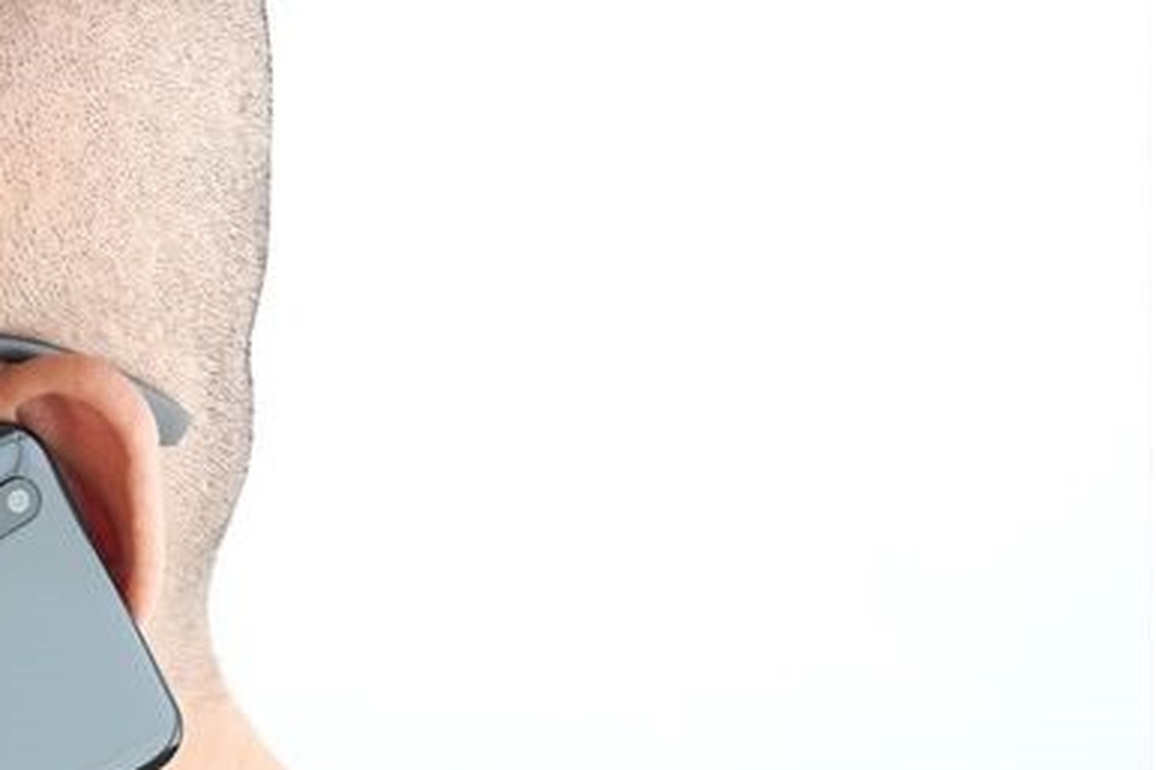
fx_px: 4654
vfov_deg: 9.4
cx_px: -36
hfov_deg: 13.9
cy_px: 599
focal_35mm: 145
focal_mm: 70
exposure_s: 1/400
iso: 3200
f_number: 8
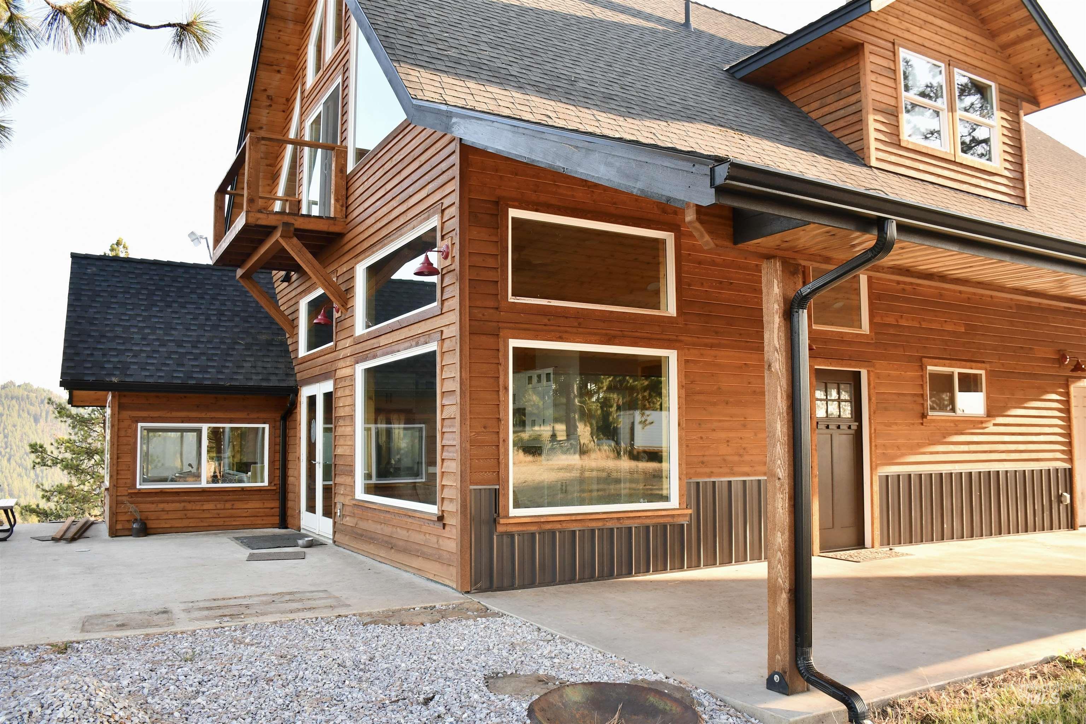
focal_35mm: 27
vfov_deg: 47.9
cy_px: 362
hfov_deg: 67.4
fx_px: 814
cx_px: 543
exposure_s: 1/250
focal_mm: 18
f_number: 5
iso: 400
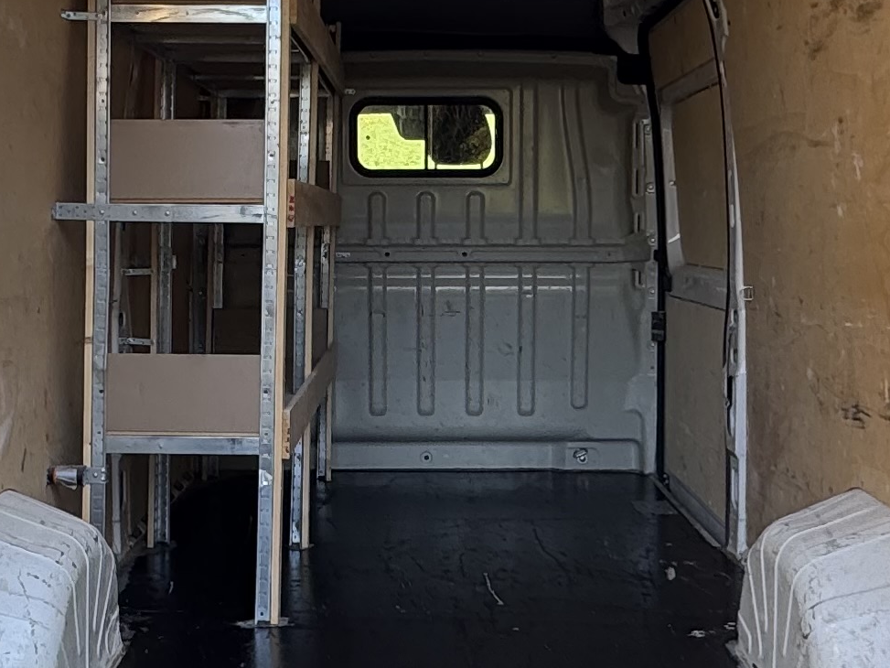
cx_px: 398
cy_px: 317
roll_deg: -0.6
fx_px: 1491
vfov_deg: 25.2
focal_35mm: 58
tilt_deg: -3.8
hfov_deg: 33.2
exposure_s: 1/207
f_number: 2.2
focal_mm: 2.22
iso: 40
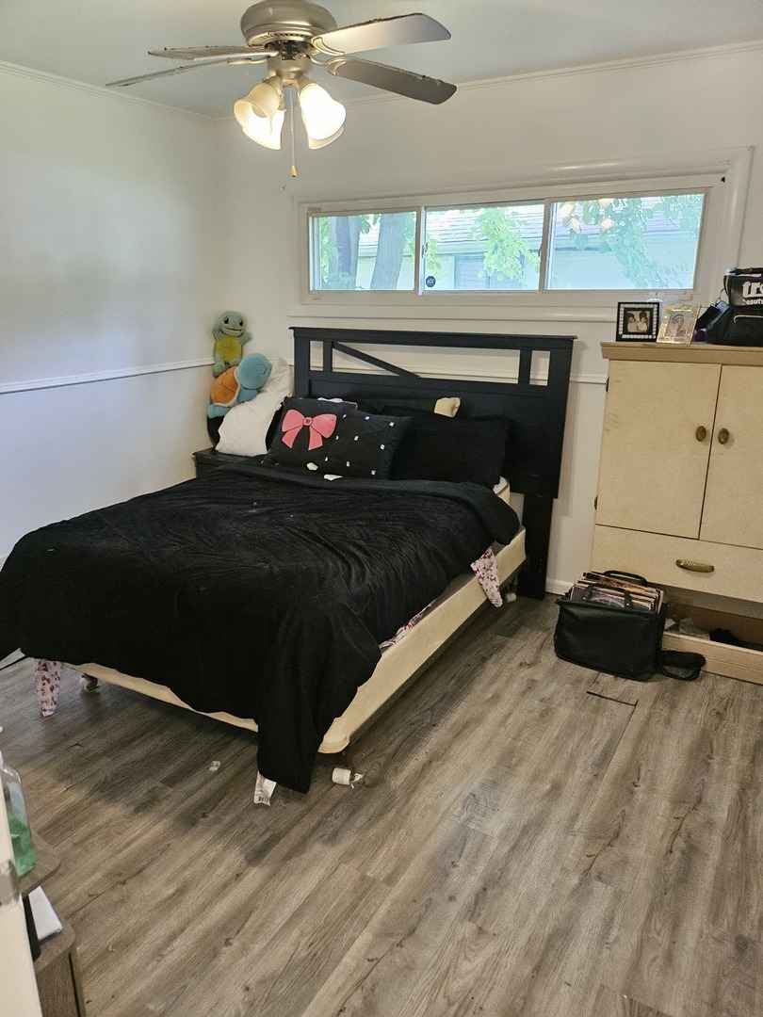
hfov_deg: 56.8
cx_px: 382
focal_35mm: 24
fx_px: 705
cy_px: 508
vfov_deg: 71.6
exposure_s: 1/120
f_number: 1.8
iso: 500
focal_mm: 5
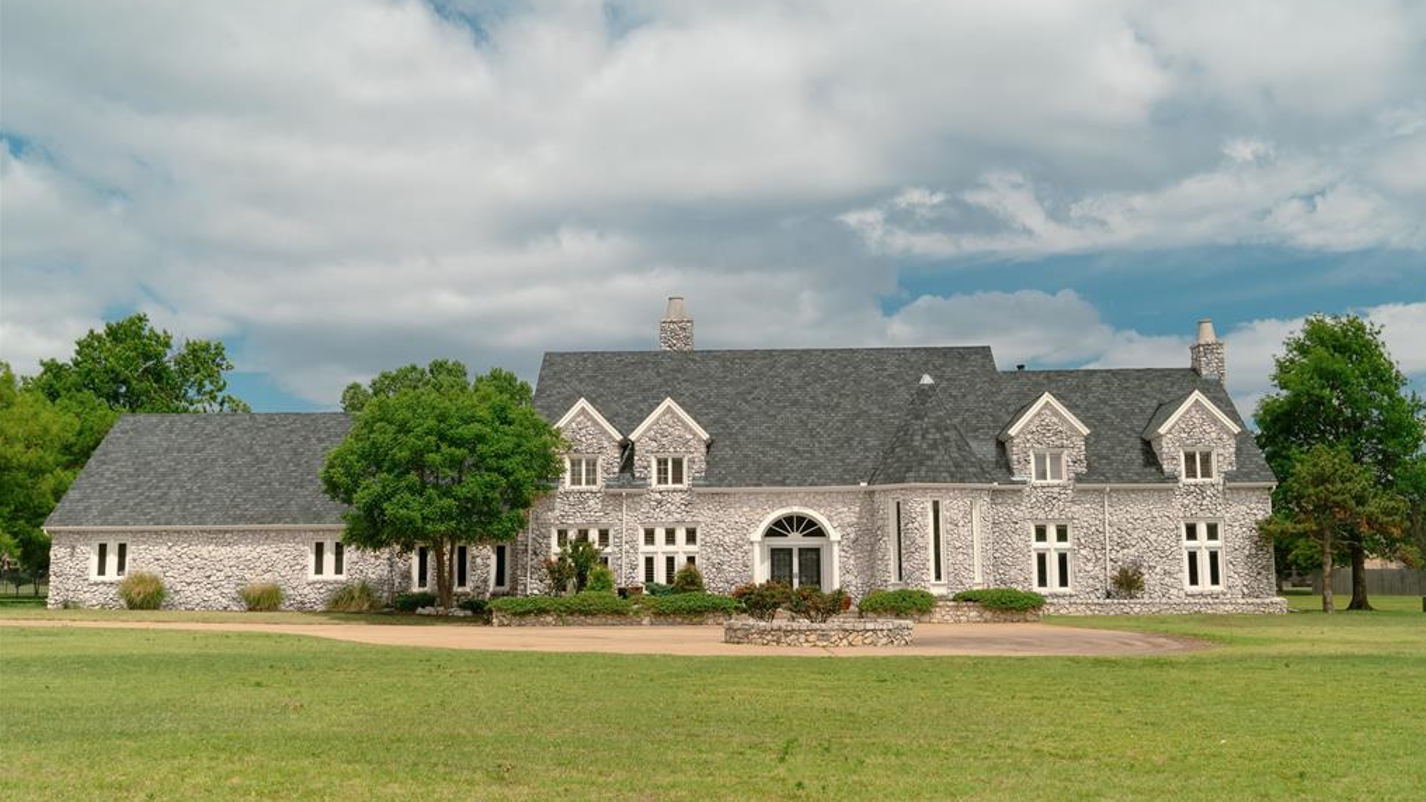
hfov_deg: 52.8
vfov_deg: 31.2
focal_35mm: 38
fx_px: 1437
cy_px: 375
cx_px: 717
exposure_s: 1/200
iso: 100
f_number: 9
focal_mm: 24
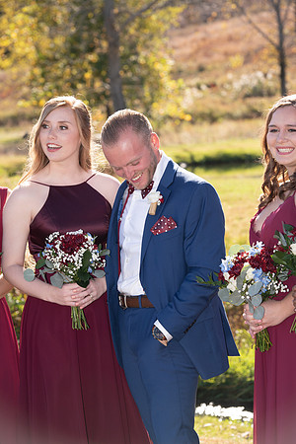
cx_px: 148
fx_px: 1542
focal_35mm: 125
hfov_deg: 11.0
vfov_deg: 16.4
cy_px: 222
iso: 80
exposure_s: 1/200
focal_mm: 125
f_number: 7.1
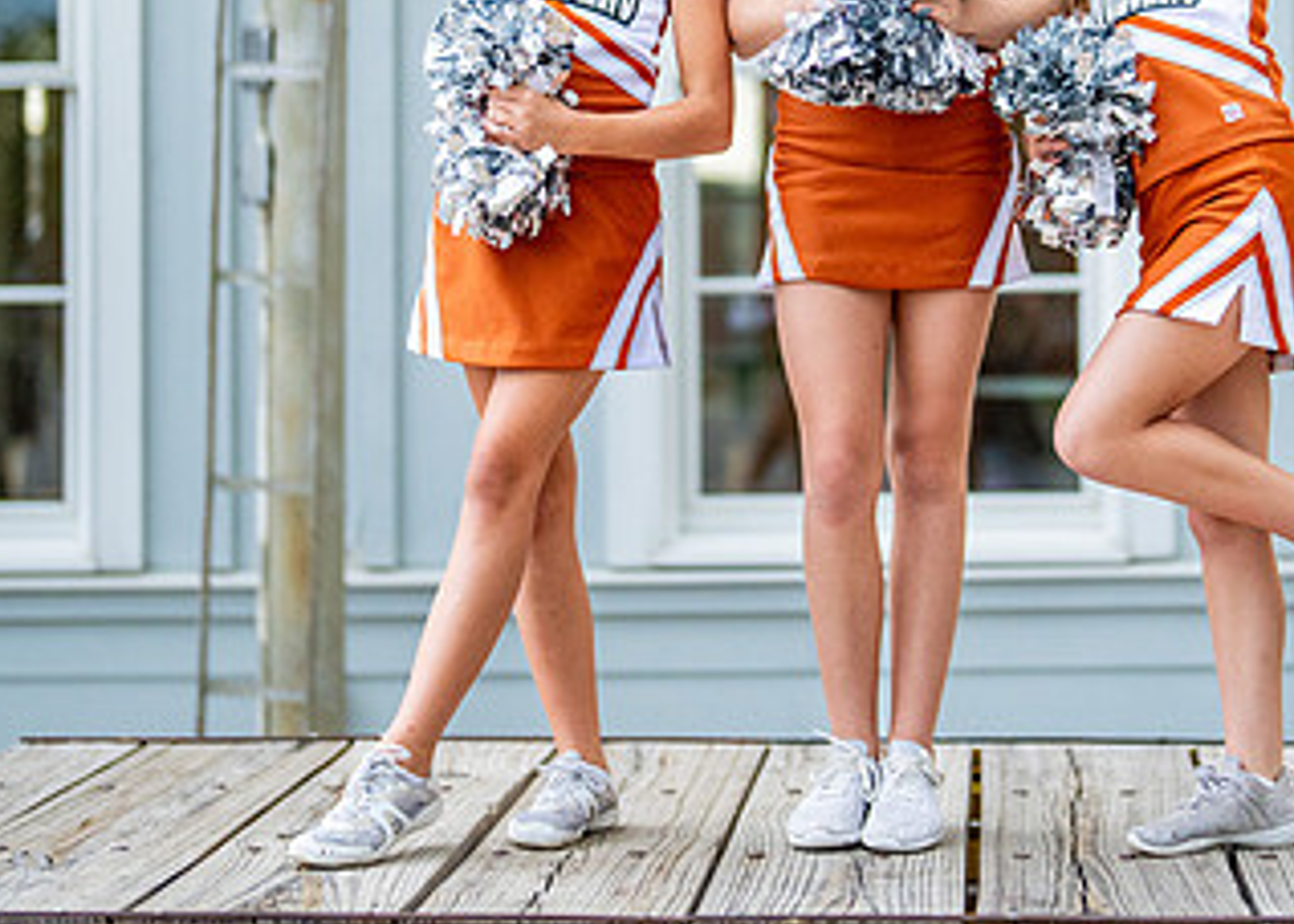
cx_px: 920
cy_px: 118
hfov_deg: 18.3
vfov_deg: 13.1
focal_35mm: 109
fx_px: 4005
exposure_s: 1/500
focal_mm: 50
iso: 800
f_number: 1.2
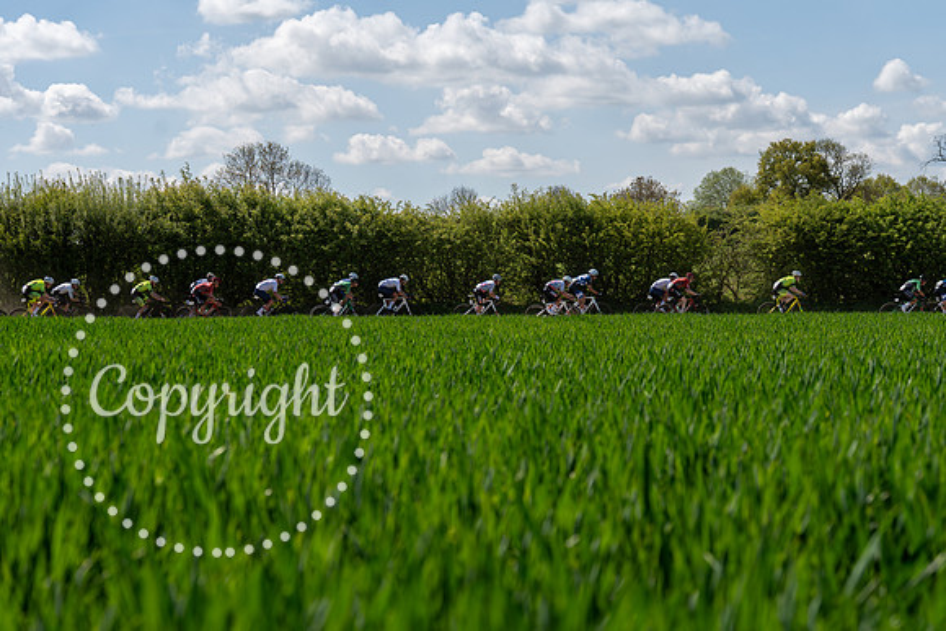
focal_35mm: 71
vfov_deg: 19.1
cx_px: 473
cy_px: 316
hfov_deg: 28.3
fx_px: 1876
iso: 160
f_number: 5.6
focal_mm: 70
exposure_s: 1/1000
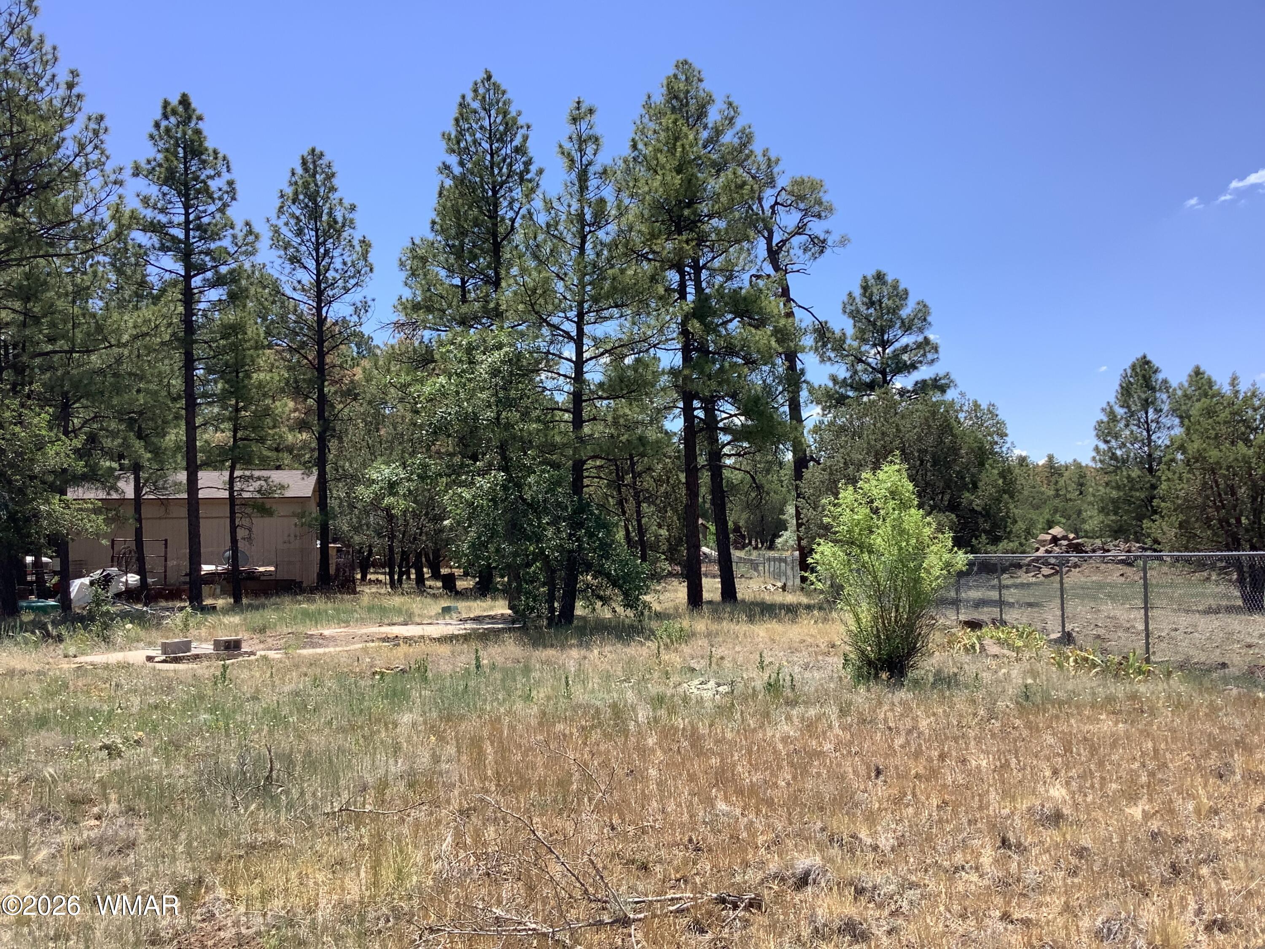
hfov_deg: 58.4
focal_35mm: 31
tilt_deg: +3.1
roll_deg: +1.9
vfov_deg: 45.4
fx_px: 1133
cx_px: 632
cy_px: 474
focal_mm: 3.3
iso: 25
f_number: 2.4
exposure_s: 1/867
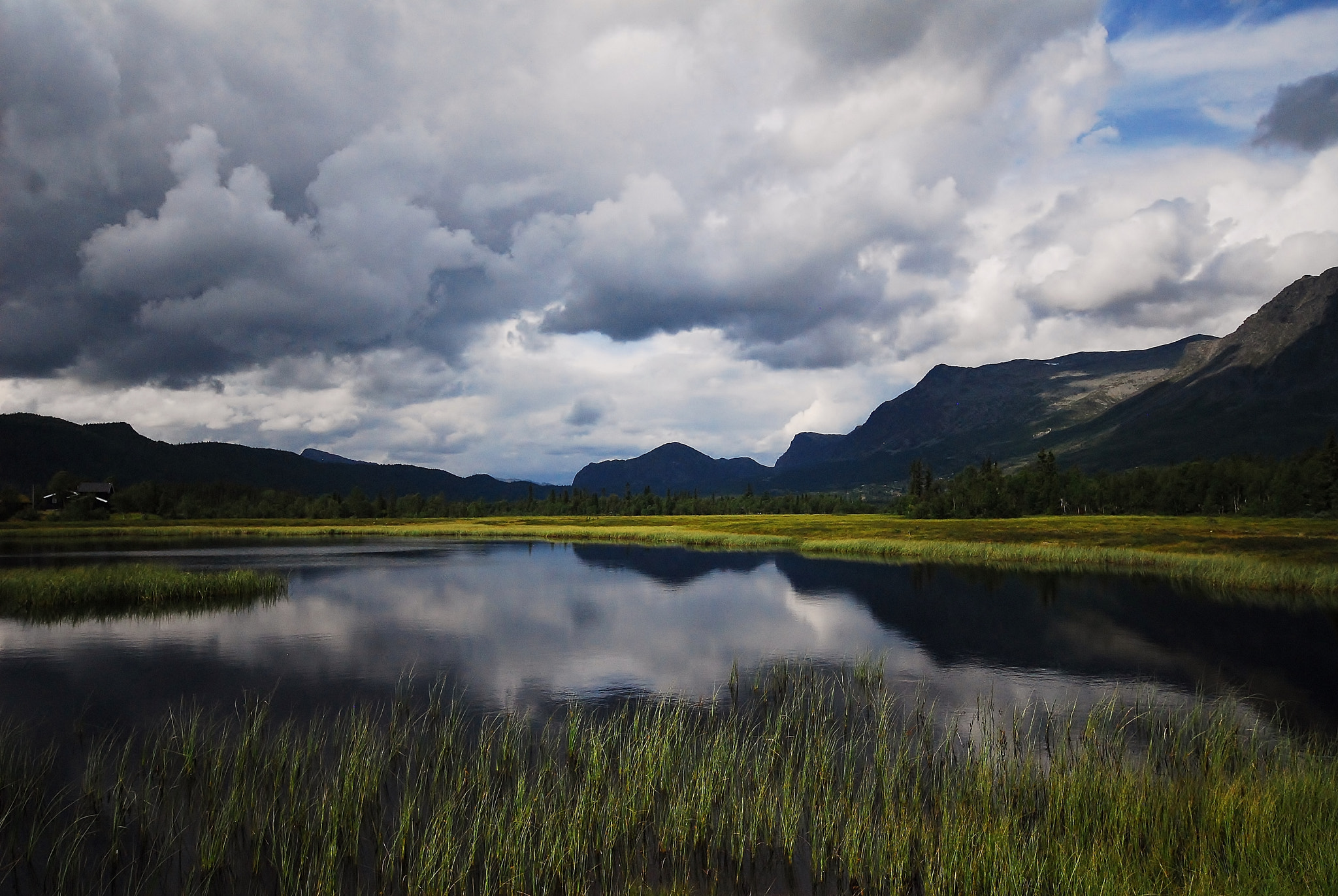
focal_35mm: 30
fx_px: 1116
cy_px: 448
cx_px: 669
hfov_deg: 61.9
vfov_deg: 43.7
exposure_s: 1/5000
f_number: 5.6
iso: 800
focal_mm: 20
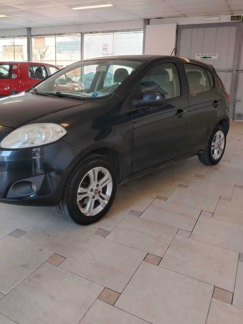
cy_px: 123
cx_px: 93
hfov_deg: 45.1
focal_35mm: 31
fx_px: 290
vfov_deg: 57.7
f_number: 1.75
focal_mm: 5.25
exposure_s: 1/100
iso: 375
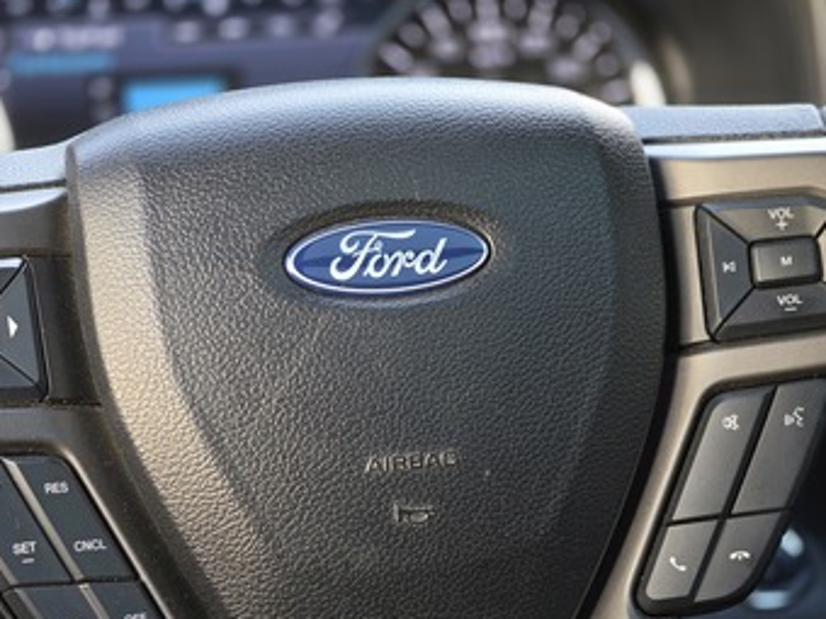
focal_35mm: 142
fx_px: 3388
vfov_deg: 10.4
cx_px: 377
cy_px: 348
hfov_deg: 13.9
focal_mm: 18.6
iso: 200
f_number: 2.9
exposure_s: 1/120
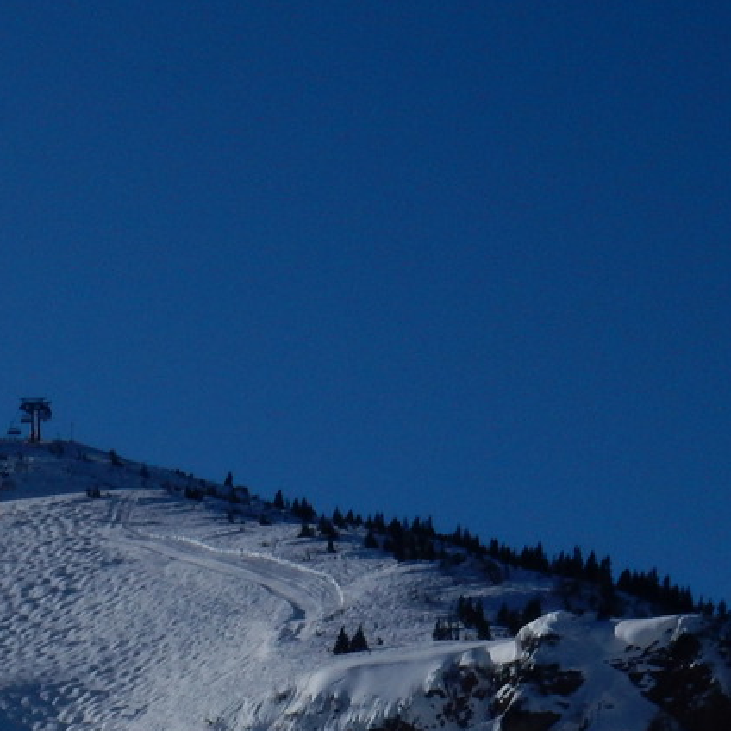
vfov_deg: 6.6
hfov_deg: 6.6
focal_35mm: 264
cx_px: -233
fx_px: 6307
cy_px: 807
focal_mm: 17.6
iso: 125
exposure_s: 1/2000
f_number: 6.7
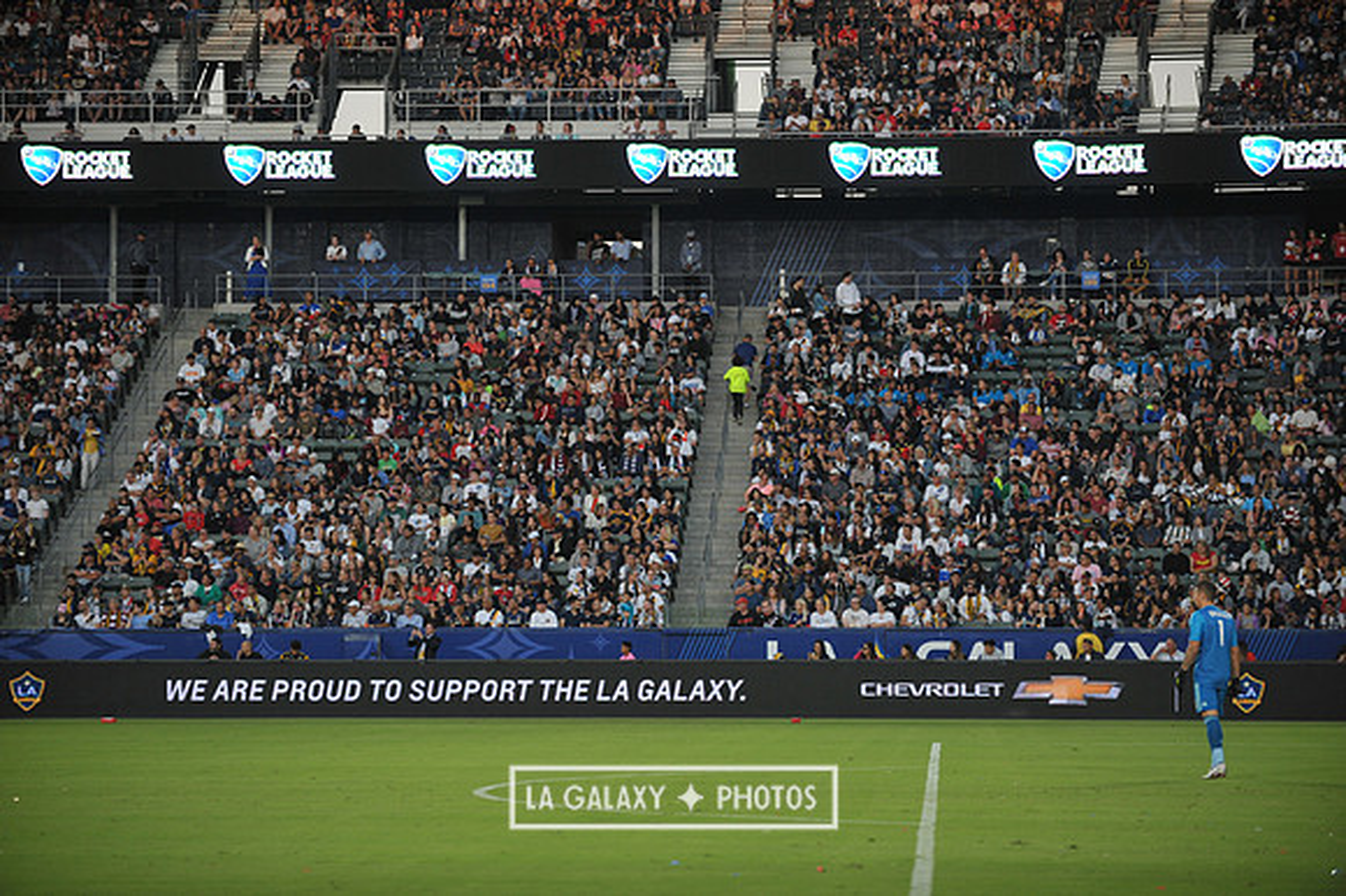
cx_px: 673
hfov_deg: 17.1
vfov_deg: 11.4
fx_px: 4484
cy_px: 448
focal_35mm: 120
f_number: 2.8
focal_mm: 120
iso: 640
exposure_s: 1/800
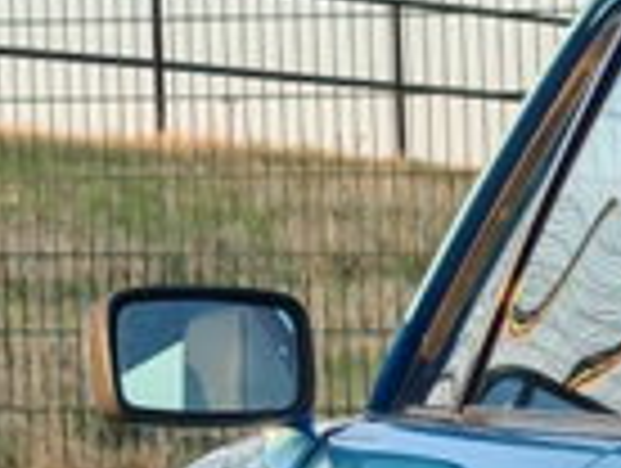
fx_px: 5194
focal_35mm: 289
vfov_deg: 5.1
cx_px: 1557
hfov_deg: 6.5
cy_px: 832
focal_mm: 5.4
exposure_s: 1/360
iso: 50
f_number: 1.6
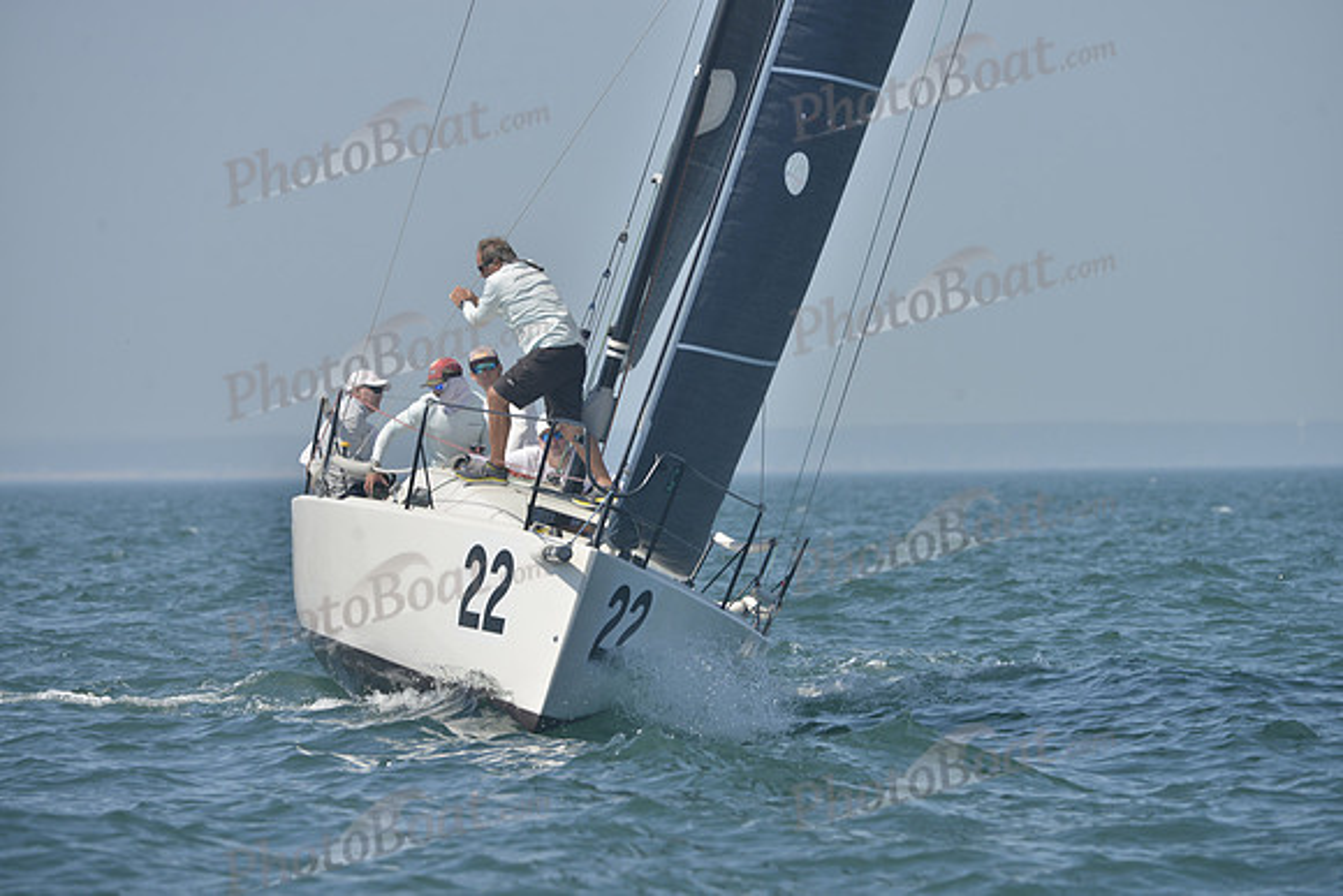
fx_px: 8955
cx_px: 672
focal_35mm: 240
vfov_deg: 5.7
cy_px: 448
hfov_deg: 8.6
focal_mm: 240
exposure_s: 1/1000
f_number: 8
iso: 280
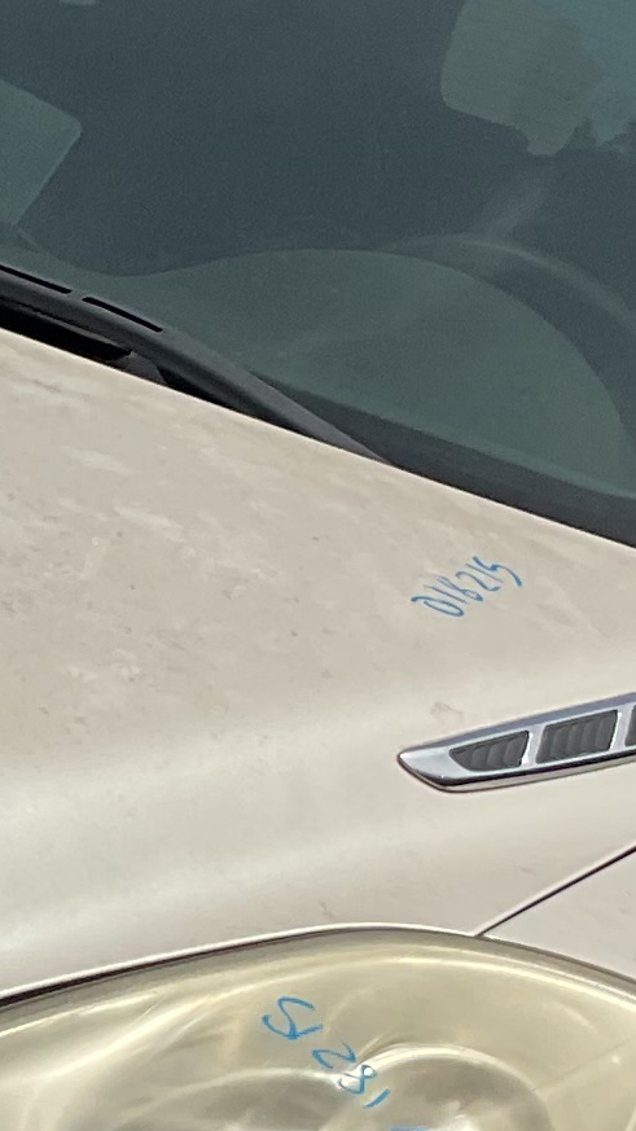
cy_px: 911
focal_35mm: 146
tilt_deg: -11.6
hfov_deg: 8.2
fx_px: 4378
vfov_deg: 14.6
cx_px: -293
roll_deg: -14.4
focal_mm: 3
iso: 16
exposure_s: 1/2959
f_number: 1.8
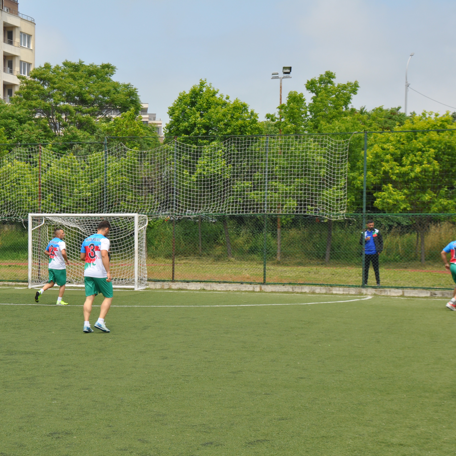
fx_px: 1088
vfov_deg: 23.7
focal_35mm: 73
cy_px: 228
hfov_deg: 23.5
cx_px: 135
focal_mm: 38
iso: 200
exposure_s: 1/320
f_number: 9
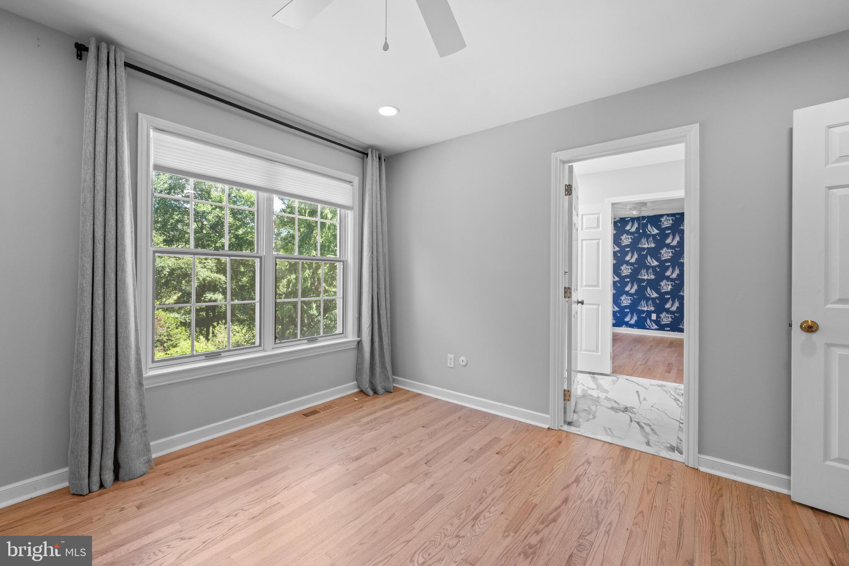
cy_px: 283
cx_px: 424
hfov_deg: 100.4
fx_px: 354
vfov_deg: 77.3
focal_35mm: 15
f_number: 7.1
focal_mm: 15
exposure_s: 1/40
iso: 800
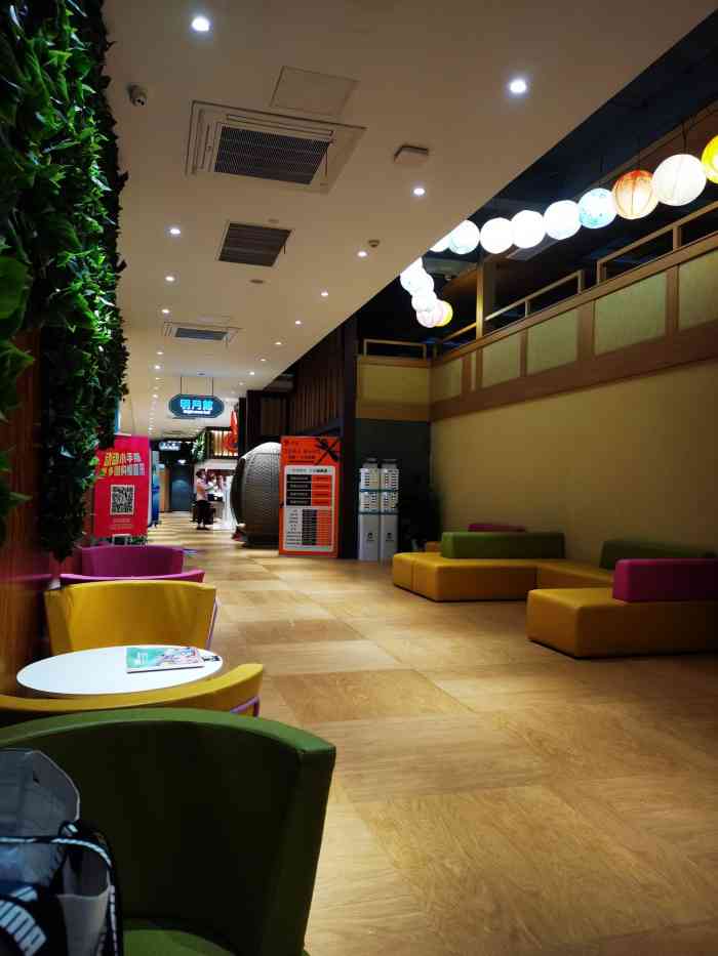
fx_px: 747
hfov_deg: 51.4
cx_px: 359
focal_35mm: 27
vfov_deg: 65.3
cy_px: 478
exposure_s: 1/50
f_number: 1.8
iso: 200
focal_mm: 5.58
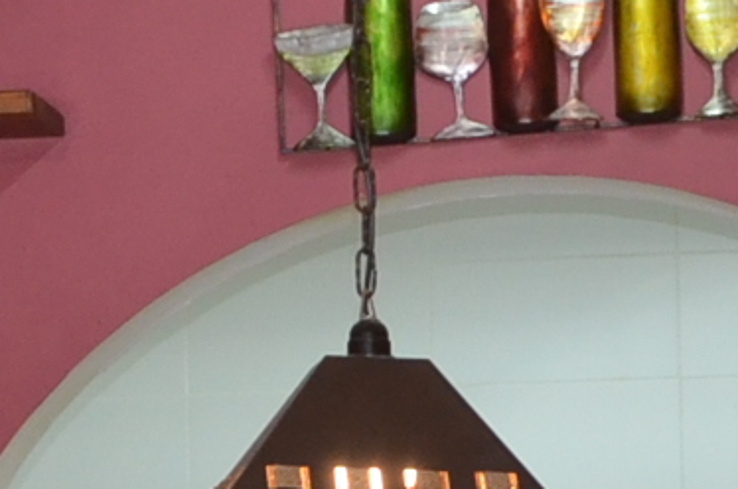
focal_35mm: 178
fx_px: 3643
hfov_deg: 11.6
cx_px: 442
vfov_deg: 7.5
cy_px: 741
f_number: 3.5
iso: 720
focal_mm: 18
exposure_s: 1/60
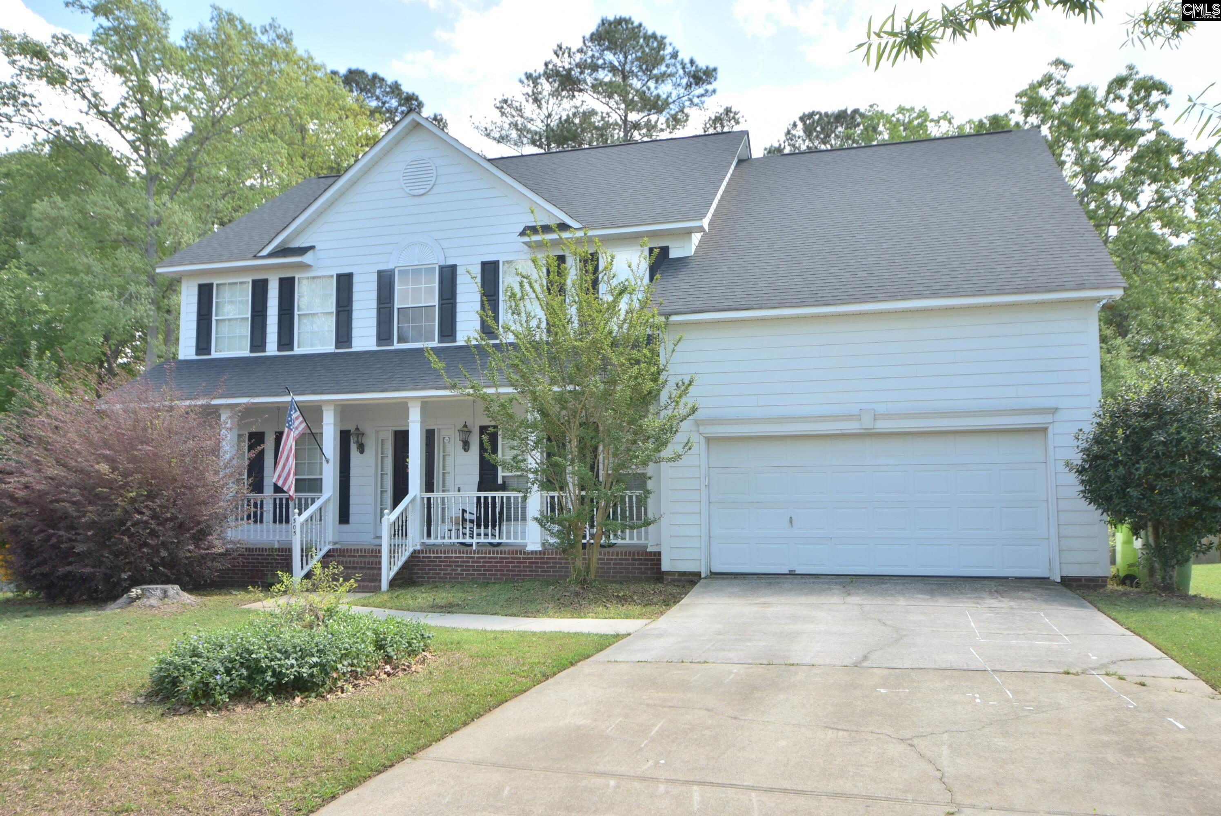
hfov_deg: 64.5
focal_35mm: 28
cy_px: 408
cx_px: 610
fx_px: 967
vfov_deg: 45.7
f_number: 4.2
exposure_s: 1/500
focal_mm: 19
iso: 200
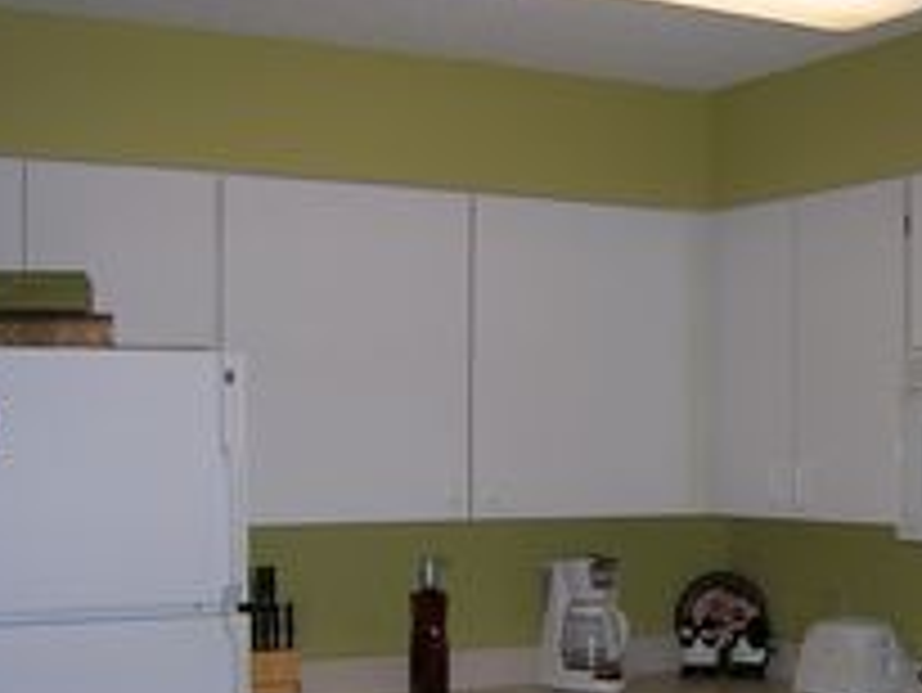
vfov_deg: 23.8
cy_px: 513
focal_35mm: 61
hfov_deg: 31.6
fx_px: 1626
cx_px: 553
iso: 50
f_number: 2.9
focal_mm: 5.7
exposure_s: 1/60.1
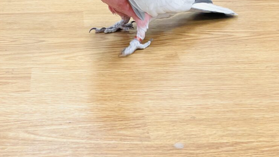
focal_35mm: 92
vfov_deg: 12.9
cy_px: -11
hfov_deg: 23.1
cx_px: 102
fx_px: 681
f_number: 2
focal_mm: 6
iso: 160
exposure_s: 1/99
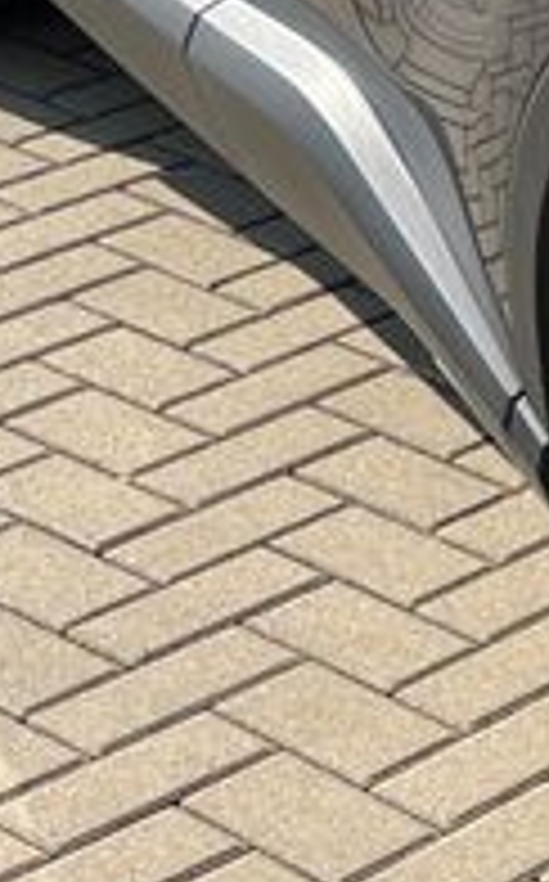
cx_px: 1485
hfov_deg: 8.1
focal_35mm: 144
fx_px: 3457
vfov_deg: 14.2
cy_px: -72
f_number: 1.6
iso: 50
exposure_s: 1/1957
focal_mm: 5.1
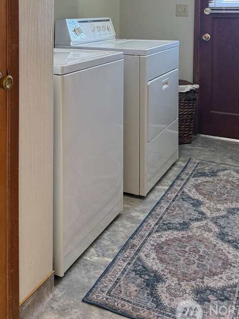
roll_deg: -1.3
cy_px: 34
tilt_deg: -2.8
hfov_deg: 31.9
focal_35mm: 45
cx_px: 78
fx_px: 414
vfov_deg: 39.2
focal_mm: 6.76
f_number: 1.78
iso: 160
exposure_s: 1/60
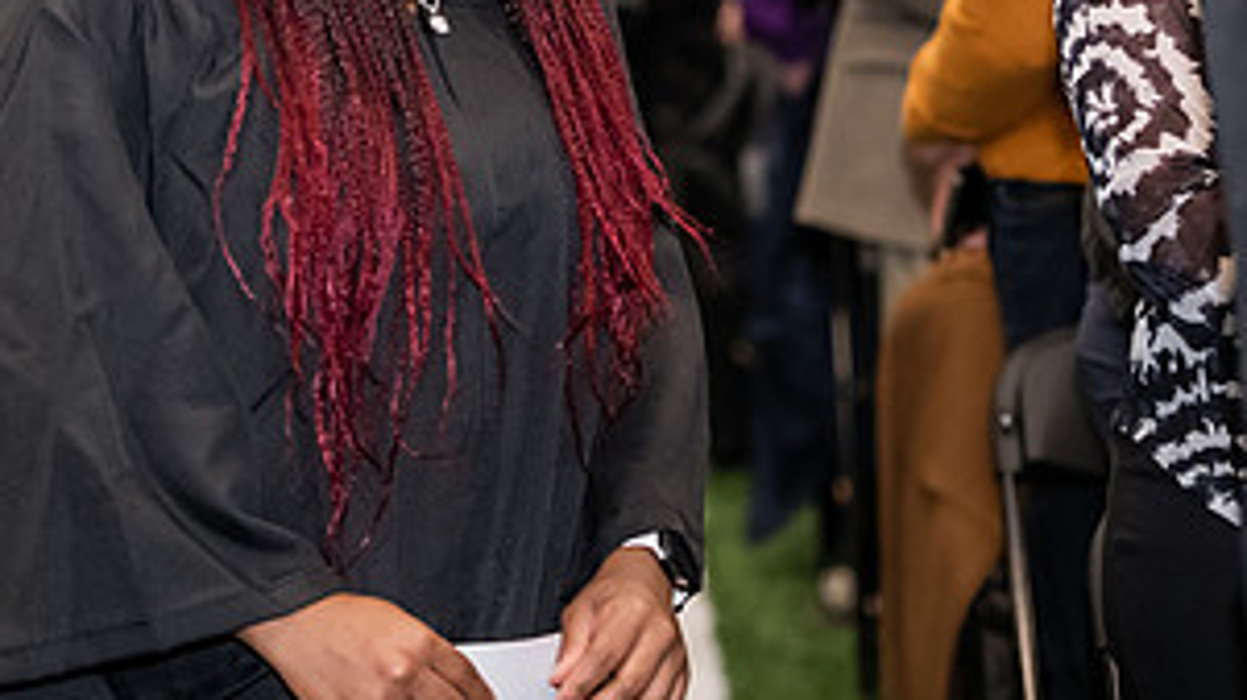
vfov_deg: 6.5
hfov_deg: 11.6
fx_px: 6147
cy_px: -52
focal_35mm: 186
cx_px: 431
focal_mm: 92
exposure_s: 1/200
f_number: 3.2
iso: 2500
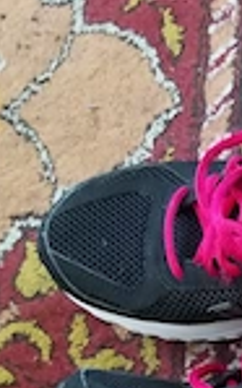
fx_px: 813
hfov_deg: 15.8
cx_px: 338
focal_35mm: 77
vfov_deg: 24.9
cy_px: 427
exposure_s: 1/25
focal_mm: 3.93
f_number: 1.7
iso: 640
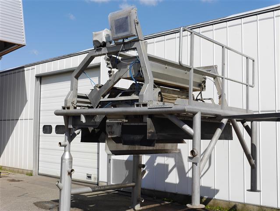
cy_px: 106
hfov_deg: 42.9
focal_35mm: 44
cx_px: 140
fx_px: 356
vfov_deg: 32.9
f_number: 9
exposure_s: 1/400
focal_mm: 22
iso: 160
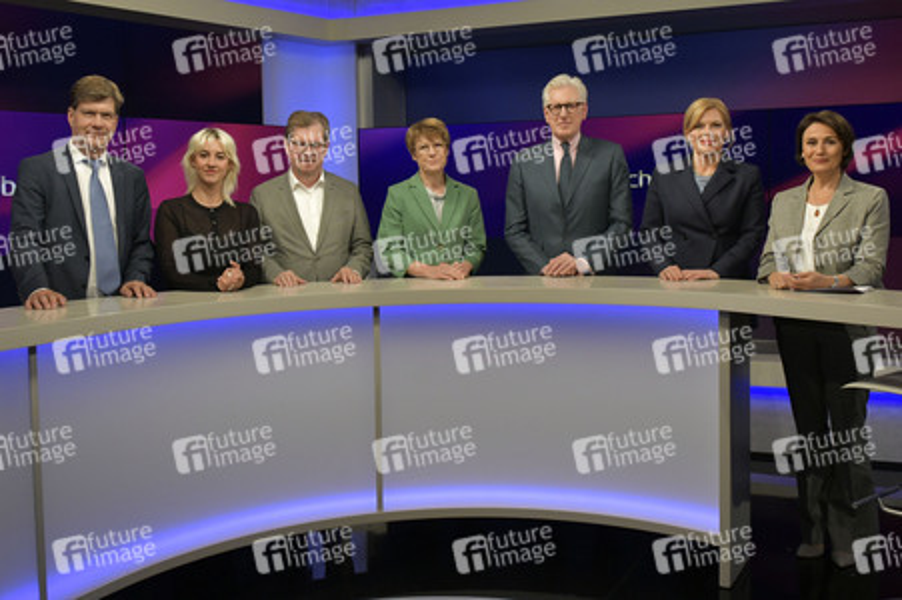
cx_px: 451
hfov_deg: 67.4
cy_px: 300
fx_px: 676
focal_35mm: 27
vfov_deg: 47.9
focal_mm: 27
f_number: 6.3
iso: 2500
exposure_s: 1/250
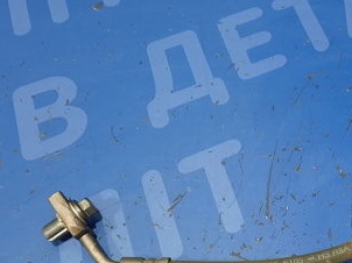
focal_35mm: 53
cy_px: 208
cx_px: 294
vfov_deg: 27.0
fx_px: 539
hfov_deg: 34.8
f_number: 2
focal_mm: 4.6
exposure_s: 1/33
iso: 320
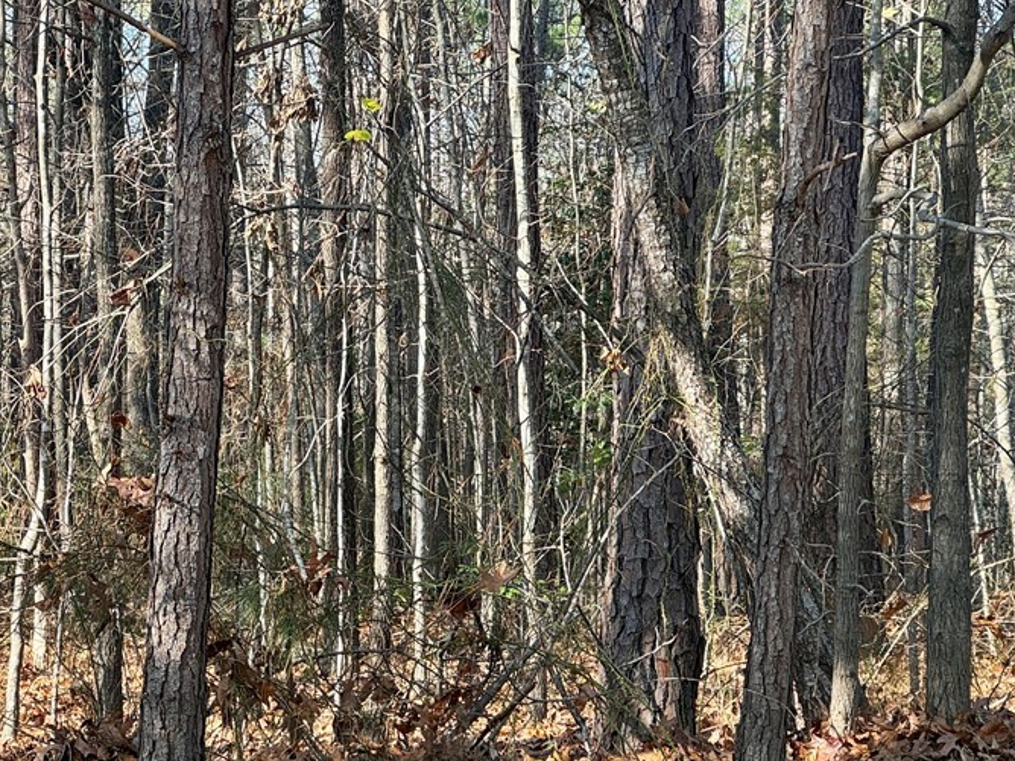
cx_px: 339
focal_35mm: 118
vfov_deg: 12.5
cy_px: 553
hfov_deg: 16.7
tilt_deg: -1.3
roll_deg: +0.5
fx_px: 3460
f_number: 2.8
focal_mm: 9
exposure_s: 1/99
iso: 32
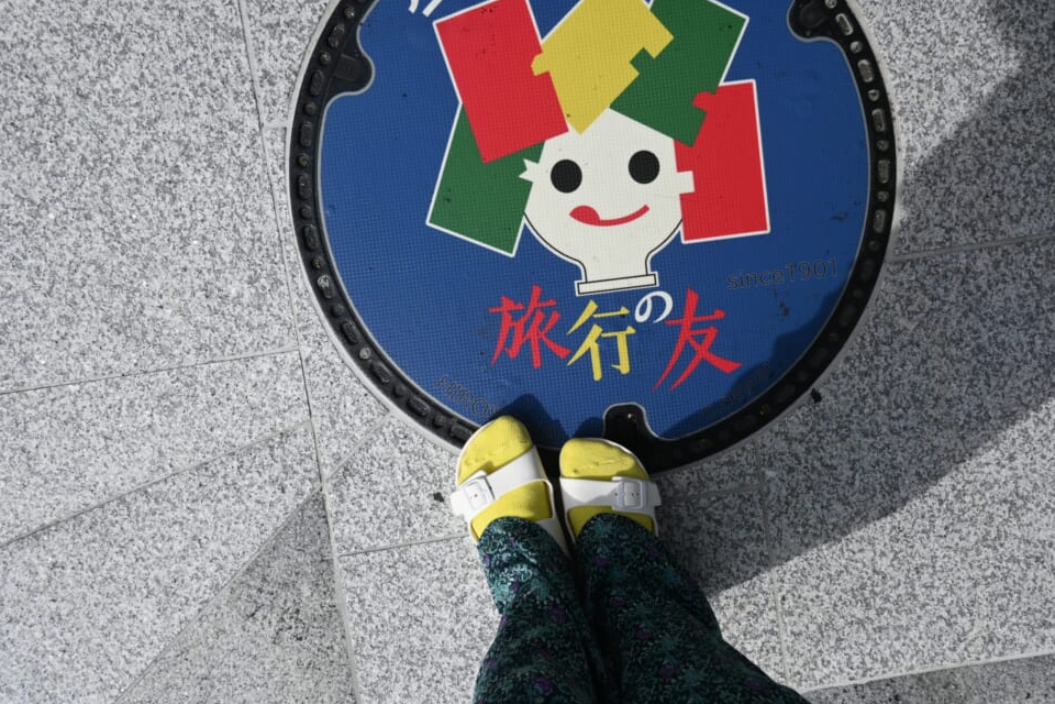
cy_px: 357
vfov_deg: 51.3
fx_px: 733
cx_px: 526
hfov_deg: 71.5
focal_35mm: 25
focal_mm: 16
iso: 100
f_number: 7.1
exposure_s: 1/400
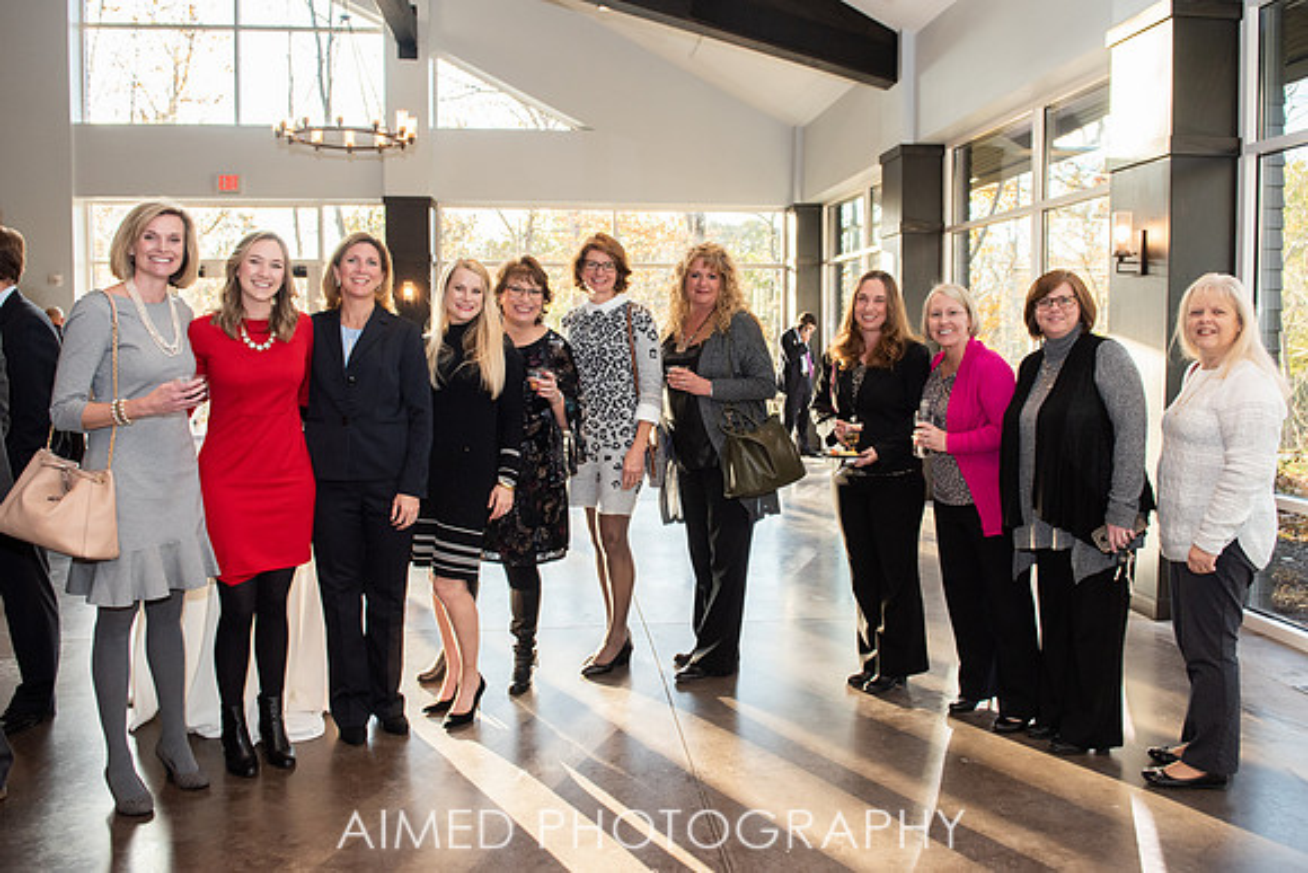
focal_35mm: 27
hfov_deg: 68.3
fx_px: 964
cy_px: 394
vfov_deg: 48.6
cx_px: 665
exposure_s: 1/250
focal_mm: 24
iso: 640
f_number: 4
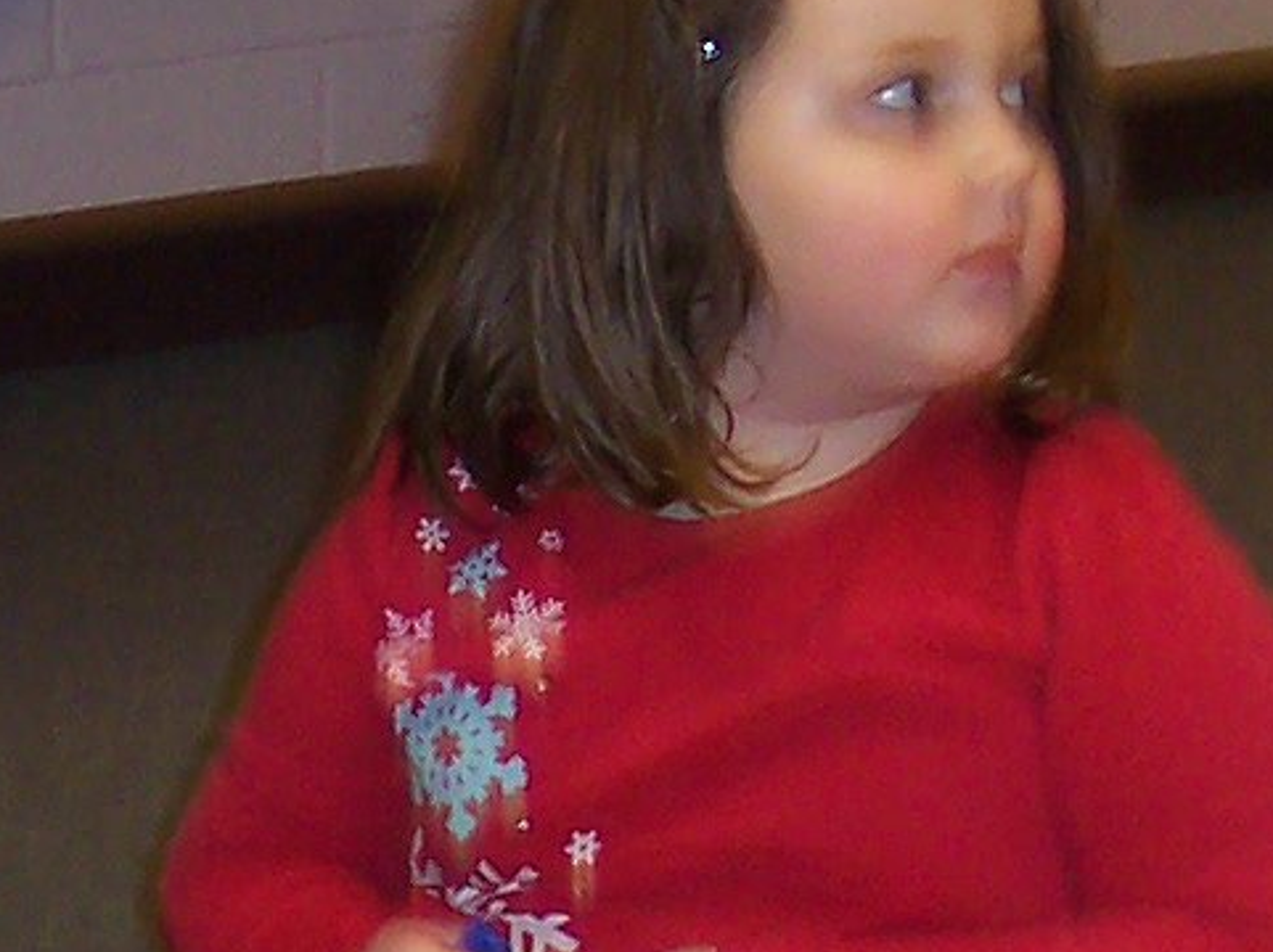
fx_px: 7496
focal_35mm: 204
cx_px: -421
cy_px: 1227
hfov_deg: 9.5
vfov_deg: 7.2
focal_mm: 8
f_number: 2.8
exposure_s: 1/30
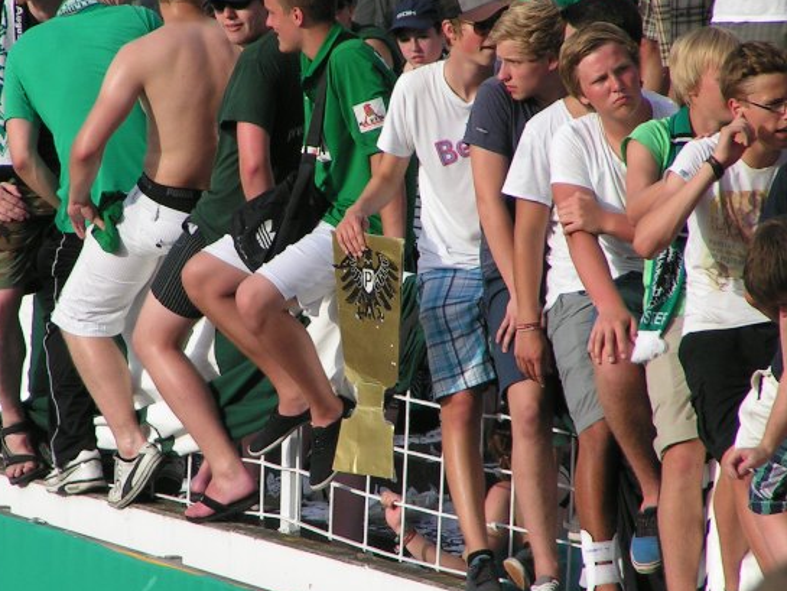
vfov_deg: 2.7
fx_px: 12689
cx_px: 280
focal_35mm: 558
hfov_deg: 3.6
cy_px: 277
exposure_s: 1/640
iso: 50
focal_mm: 58
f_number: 5
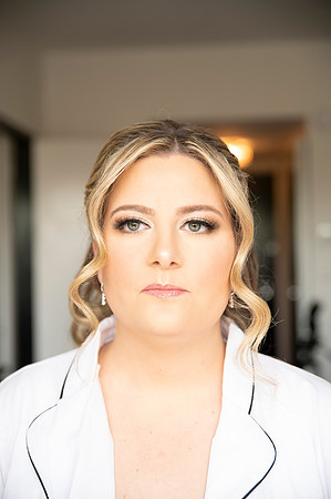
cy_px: 250
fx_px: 829
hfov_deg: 22.6
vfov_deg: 33.4
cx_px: 166
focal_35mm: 60
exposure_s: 1/160
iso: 400
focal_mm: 60
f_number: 2.8
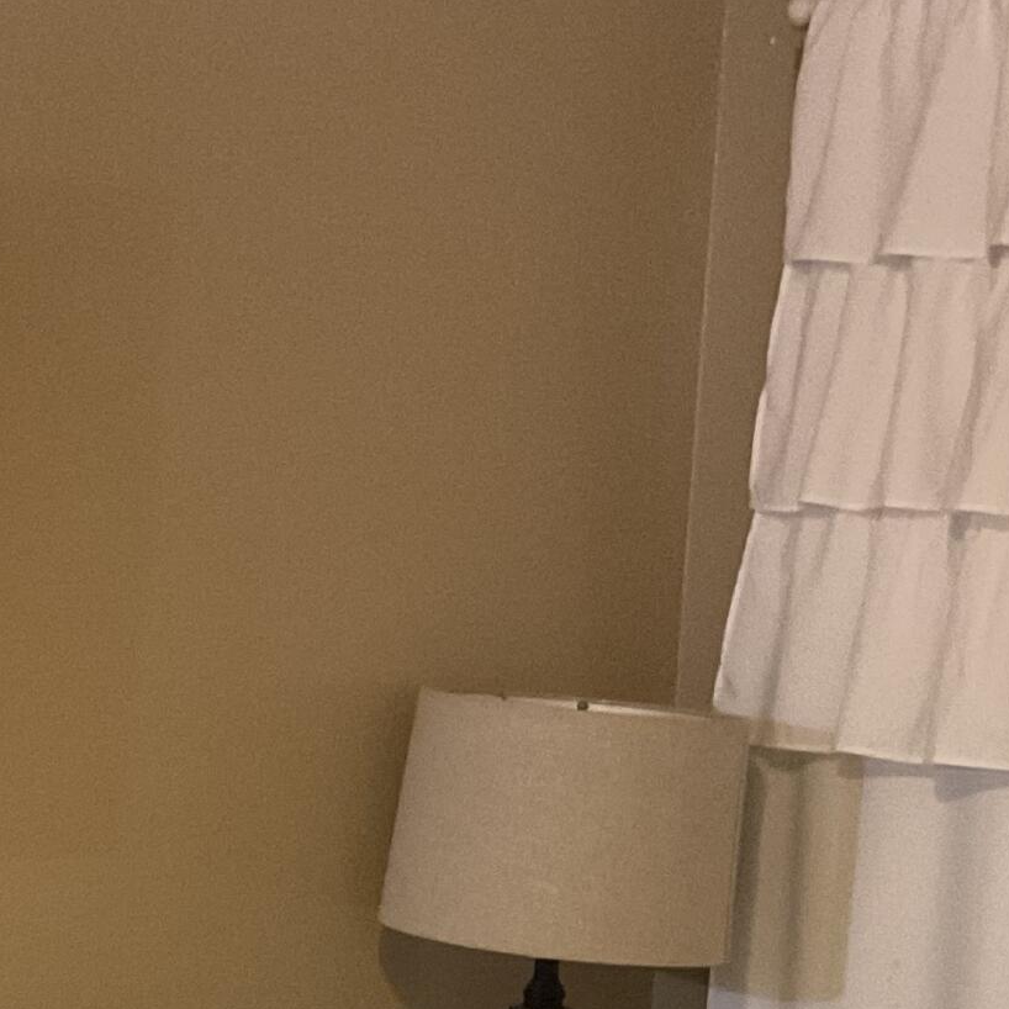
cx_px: -64
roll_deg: -1.6
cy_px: 1167
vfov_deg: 17.7
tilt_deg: -11.4
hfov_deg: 17.9
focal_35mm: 94
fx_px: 3100
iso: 320
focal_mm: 3
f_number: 1.8
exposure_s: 1/30
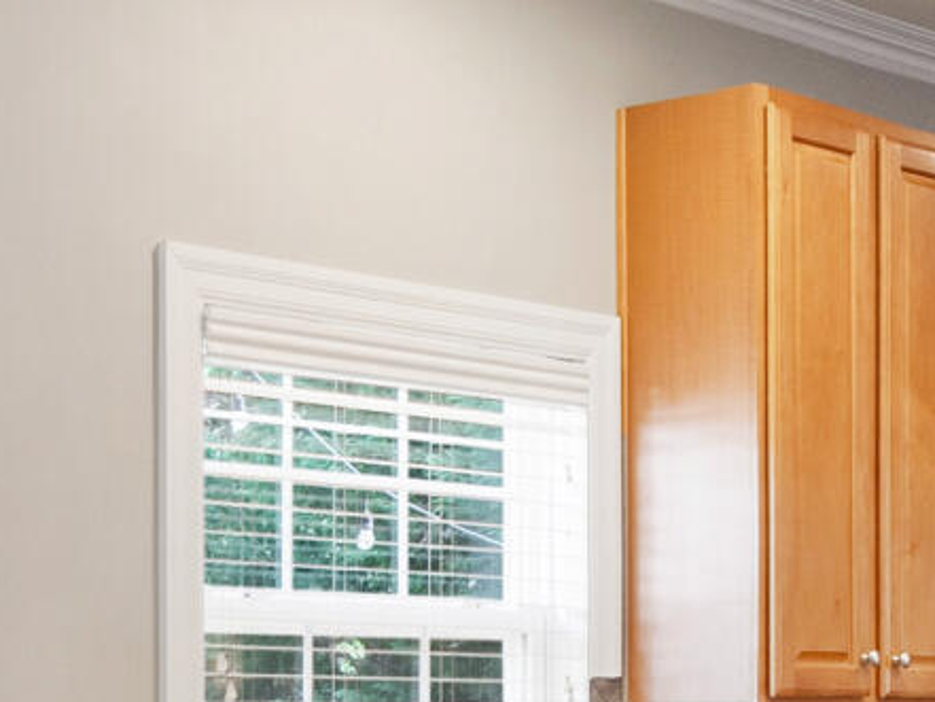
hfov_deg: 20.0
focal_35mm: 98
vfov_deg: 14.9
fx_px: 2648
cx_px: 606
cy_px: 694
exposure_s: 1/2
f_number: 8
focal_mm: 10
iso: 100
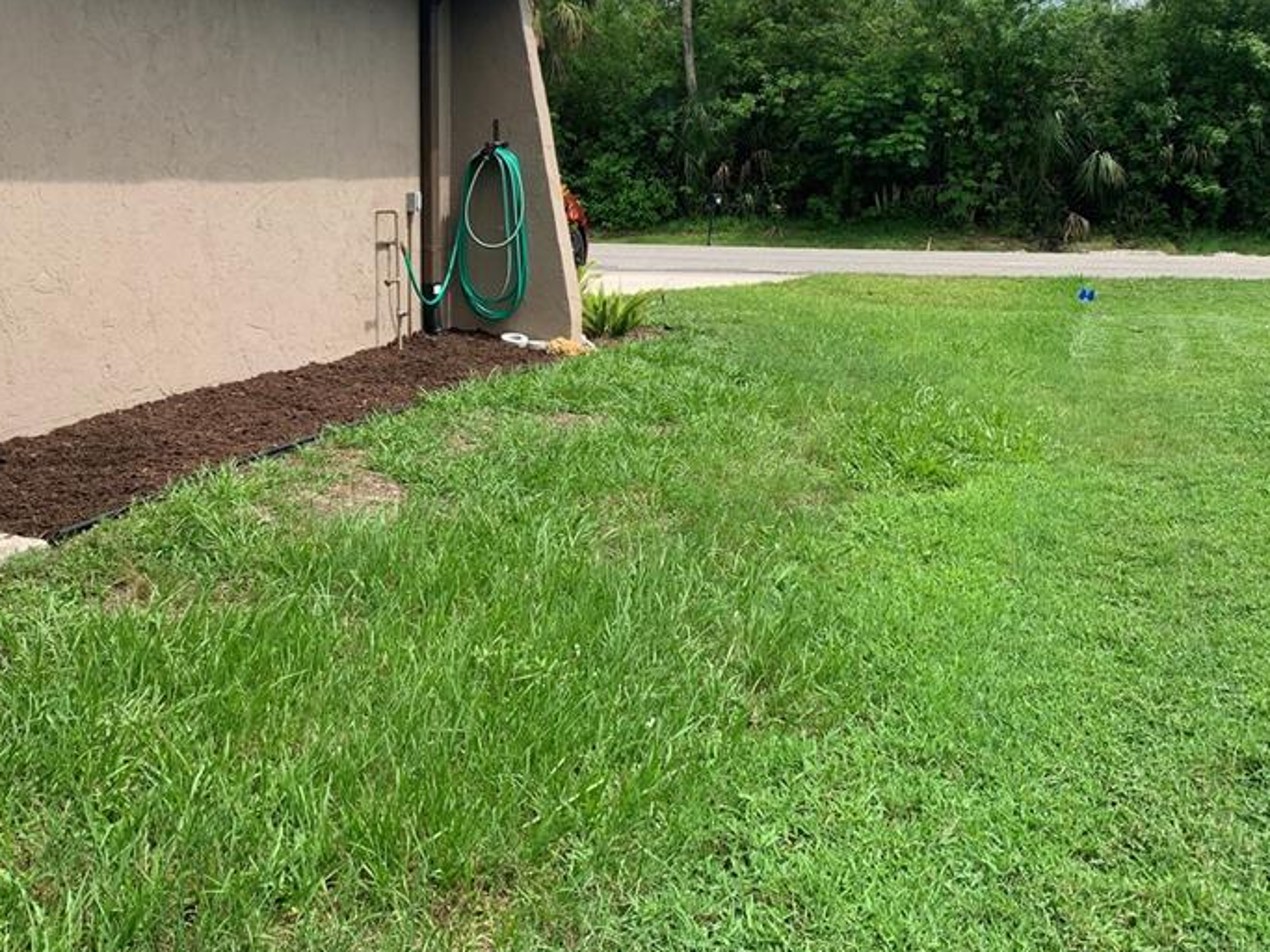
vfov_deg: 36.2
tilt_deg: -2.7
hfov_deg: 47.3
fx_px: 1431
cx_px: 459
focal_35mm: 39
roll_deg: -0.1
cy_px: 266
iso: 25
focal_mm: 4.25
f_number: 1.8
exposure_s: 1/1560
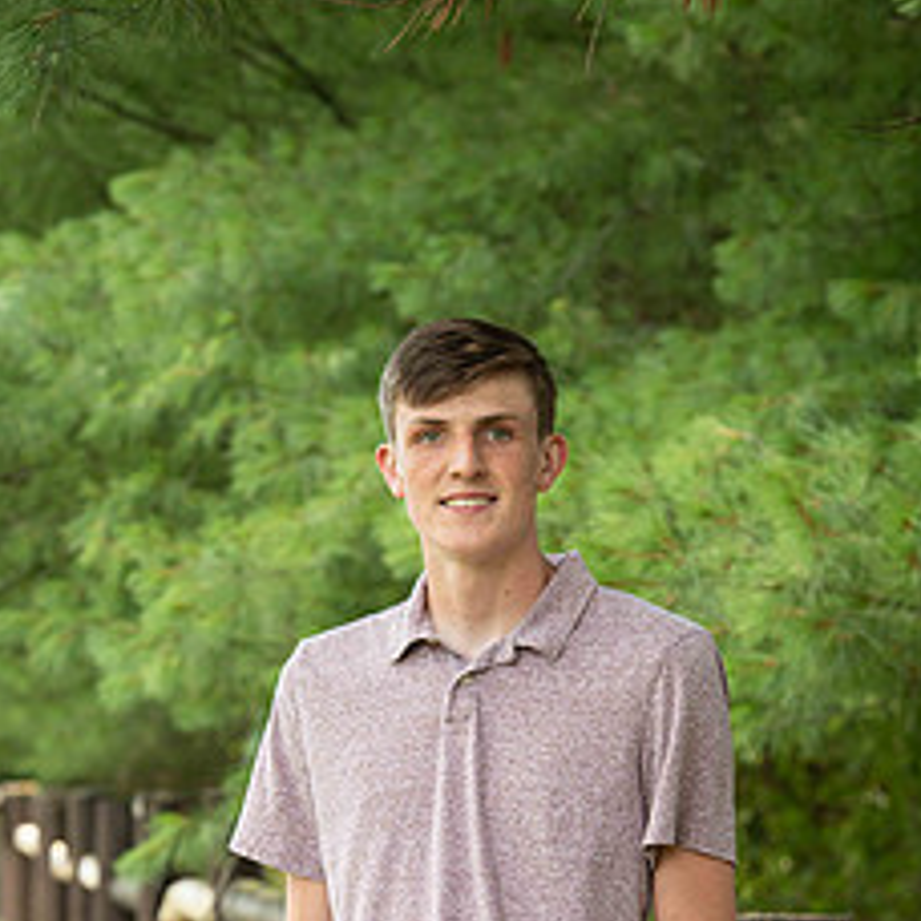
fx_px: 6171
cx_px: 400
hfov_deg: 8.5
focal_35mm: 205
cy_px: 800
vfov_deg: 8.5
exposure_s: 1/200
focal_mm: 122
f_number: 6.3
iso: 500
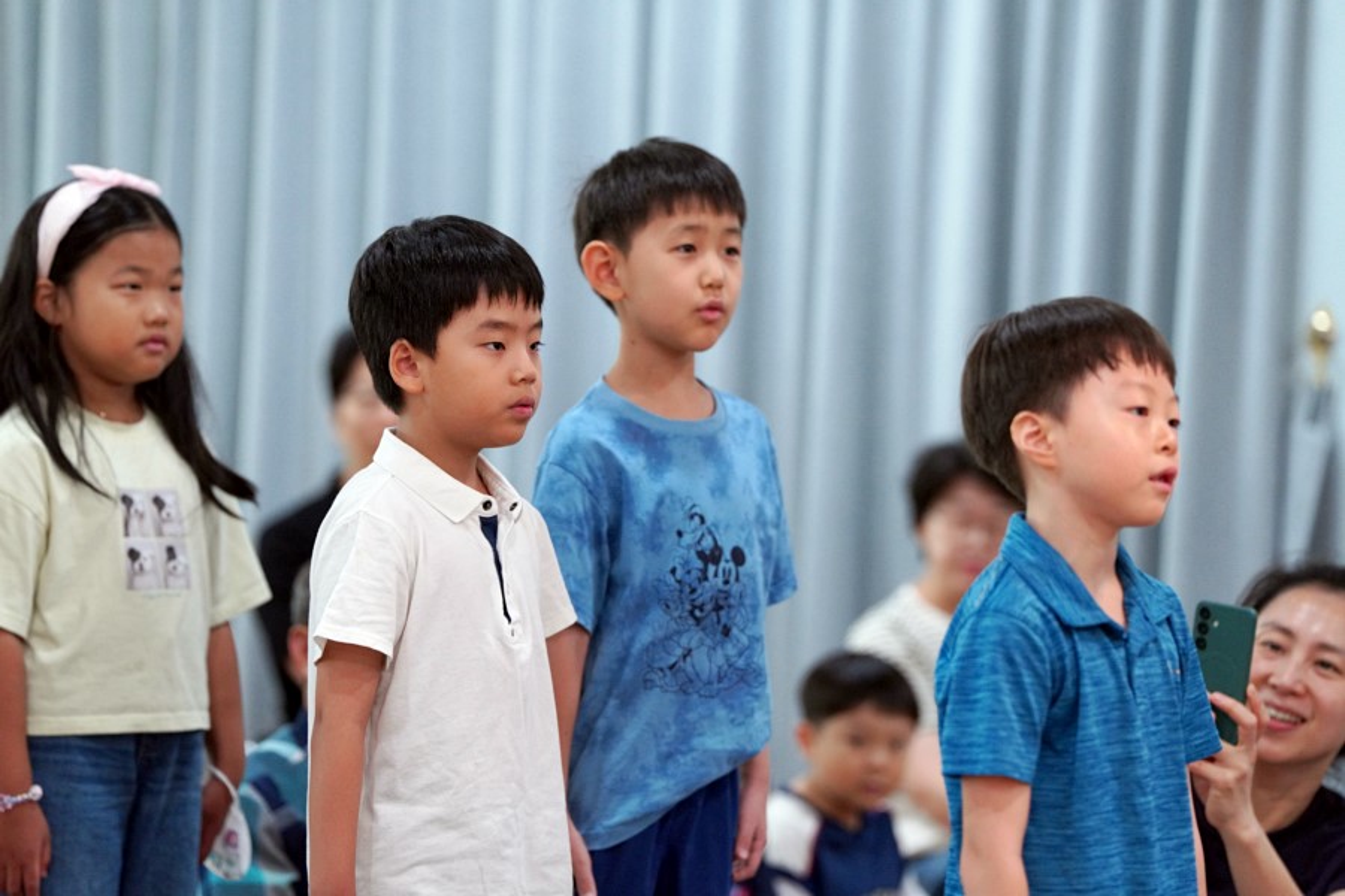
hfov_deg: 10.3
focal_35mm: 200
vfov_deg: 6.9
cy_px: 448
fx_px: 7472
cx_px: 672
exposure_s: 1/250
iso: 2000
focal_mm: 200
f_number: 4
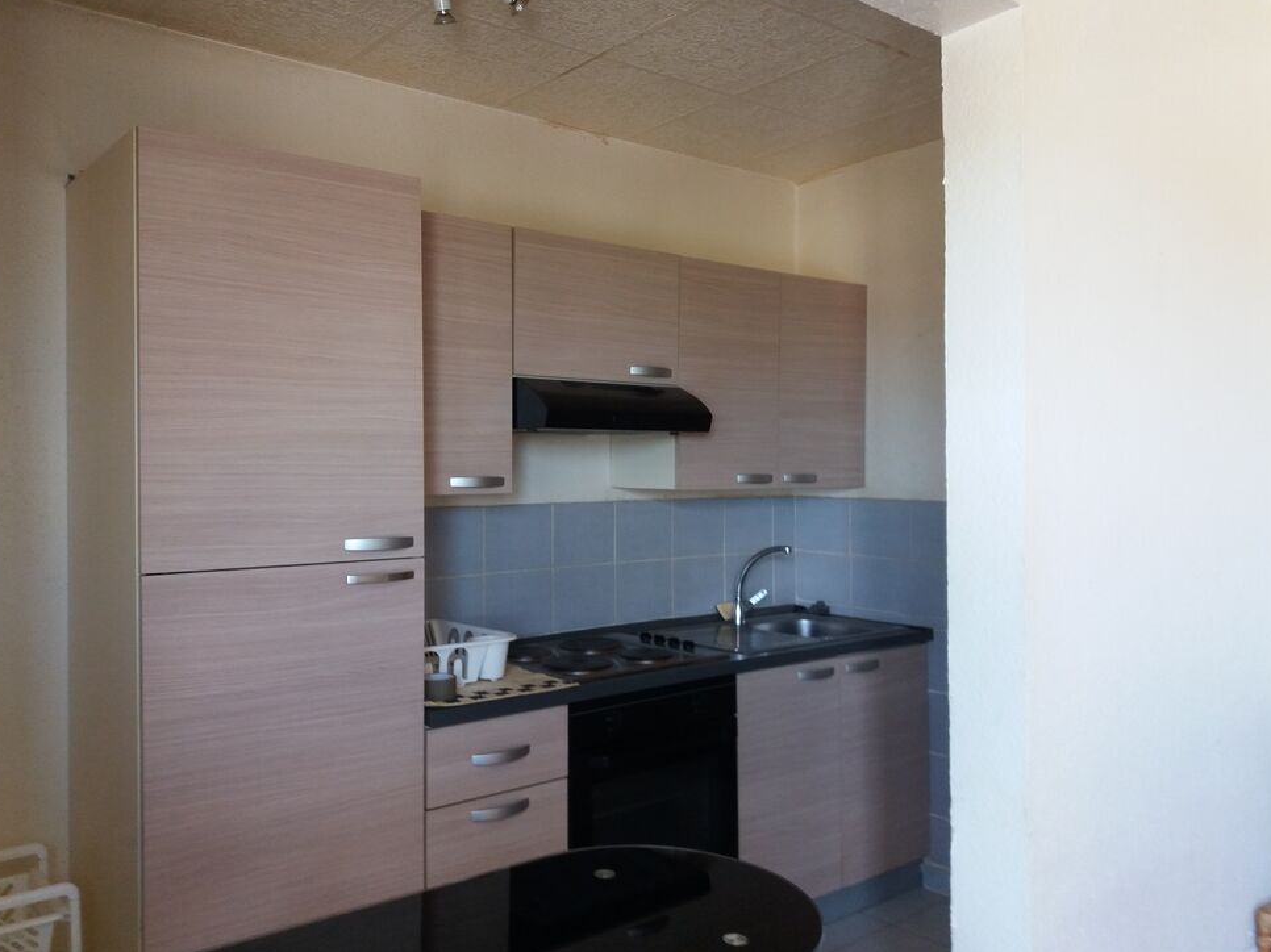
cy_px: 483
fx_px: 1065
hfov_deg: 61.7
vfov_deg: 48.2
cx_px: 639
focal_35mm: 29
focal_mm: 3.7
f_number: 1.9
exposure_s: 1/33
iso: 125
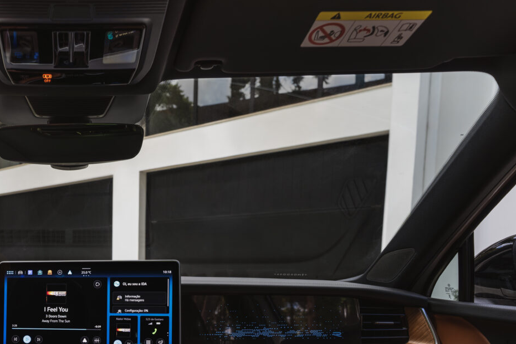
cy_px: 317
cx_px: 69
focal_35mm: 33
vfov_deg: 37.1
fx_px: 473
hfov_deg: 51.7
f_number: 4
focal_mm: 16
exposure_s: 1/160
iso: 100
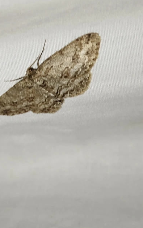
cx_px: 56
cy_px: 114
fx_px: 448
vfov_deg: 28.6
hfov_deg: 18.1
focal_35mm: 72
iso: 100
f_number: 1.7
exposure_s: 1/50
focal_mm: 5.31
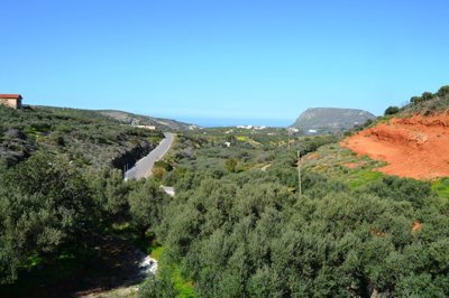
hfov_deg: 67.4
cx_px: 224
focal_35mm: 27
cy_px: 149
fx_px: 336
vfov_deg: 47.9
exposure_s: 1/250
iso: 100
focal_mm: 18
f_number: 8
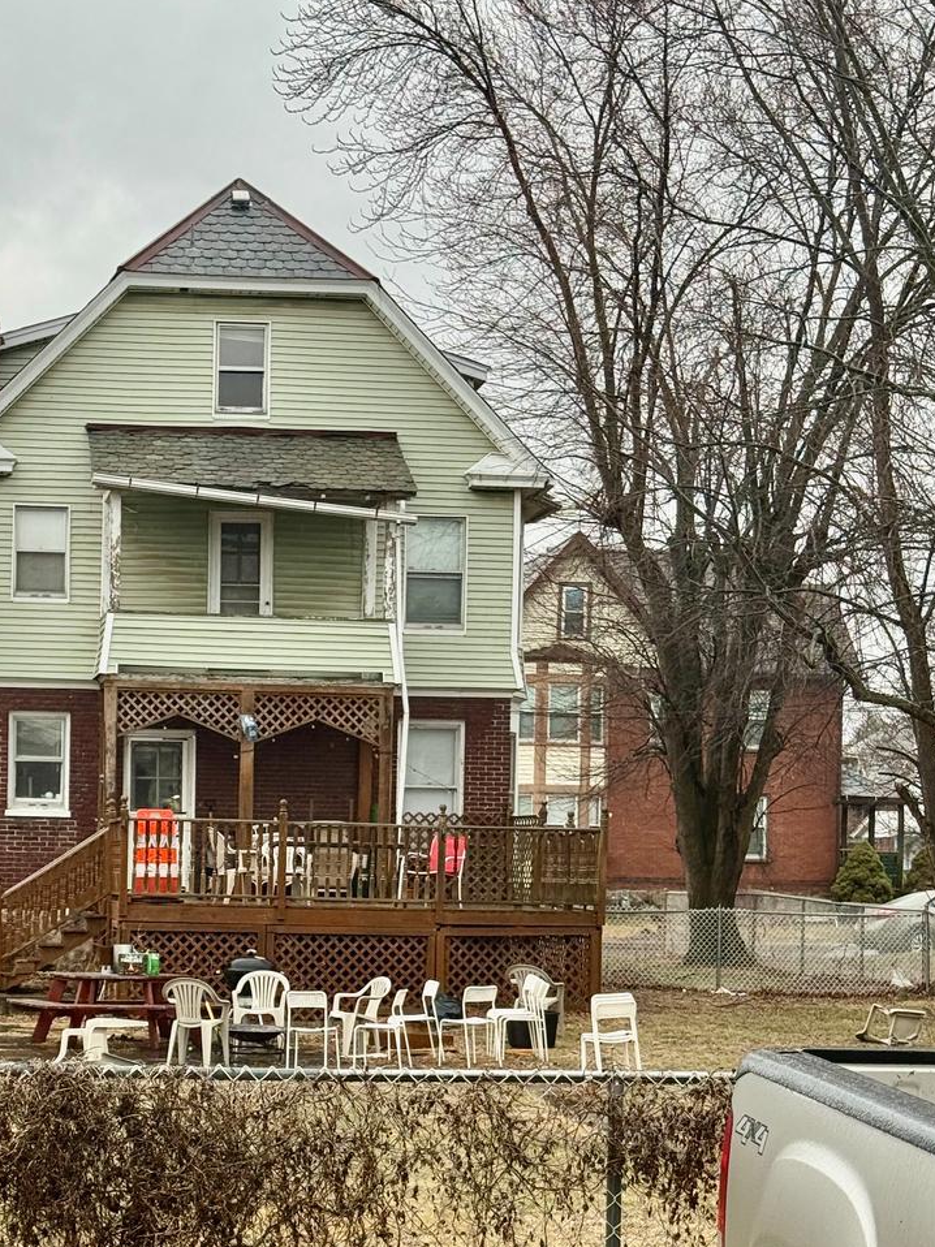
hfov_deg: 19.0
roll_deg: -0.7
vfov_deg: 25.1
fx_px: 2774
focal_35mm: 77
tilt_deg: -0.7
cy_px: 888
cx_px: 263
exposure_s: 1/286
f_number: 1.78
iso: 64
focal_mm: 6.76
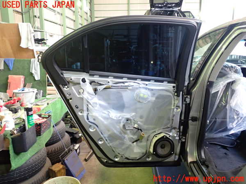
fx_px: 213
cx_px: 123
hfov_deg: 60.0
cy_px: 92
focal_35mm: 30
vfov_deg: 46.8
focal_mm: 5.4
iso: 400
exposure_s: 1/30
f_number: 2.3
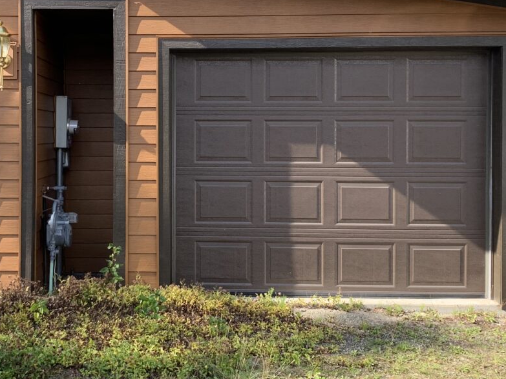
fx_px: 745
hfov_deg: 37.2
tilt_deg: -1.3
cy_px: 131
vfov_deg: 28.4
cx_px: 177
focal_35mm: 51
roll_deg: +0.8
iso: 25
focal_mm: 4.25
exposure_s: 1/471
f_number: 1.8
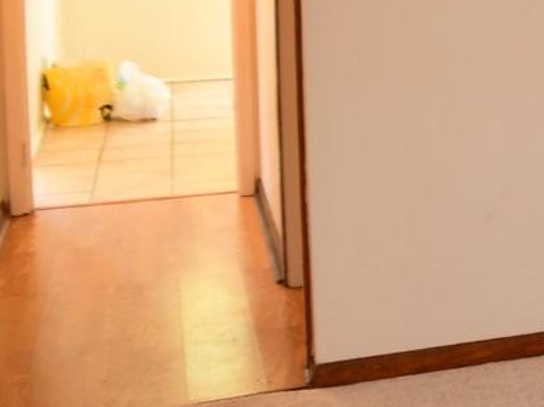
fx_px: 1430
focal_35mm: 91
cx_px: 908
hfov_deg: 18.1
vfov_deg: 15.4
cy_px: -123
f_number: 4
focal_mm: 18
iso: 800
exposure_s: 1/125
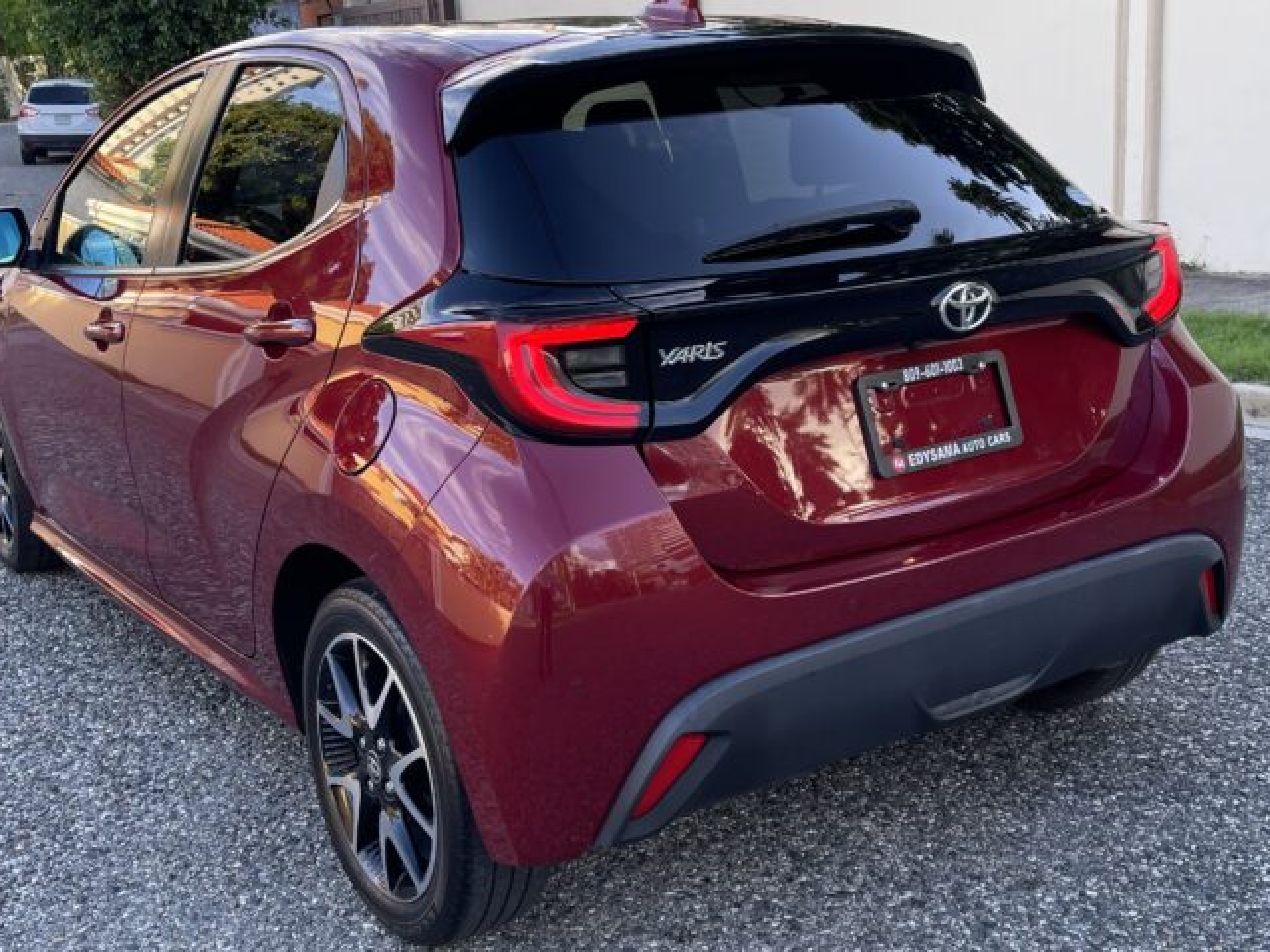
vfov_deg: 35.9
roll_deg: +3.5
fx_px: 1468
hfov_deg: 46.8
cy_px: 444
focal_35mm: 40
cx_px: 609
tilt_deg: -15.3
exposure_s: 1/121
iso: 40
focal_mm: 5.1
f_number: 1.6
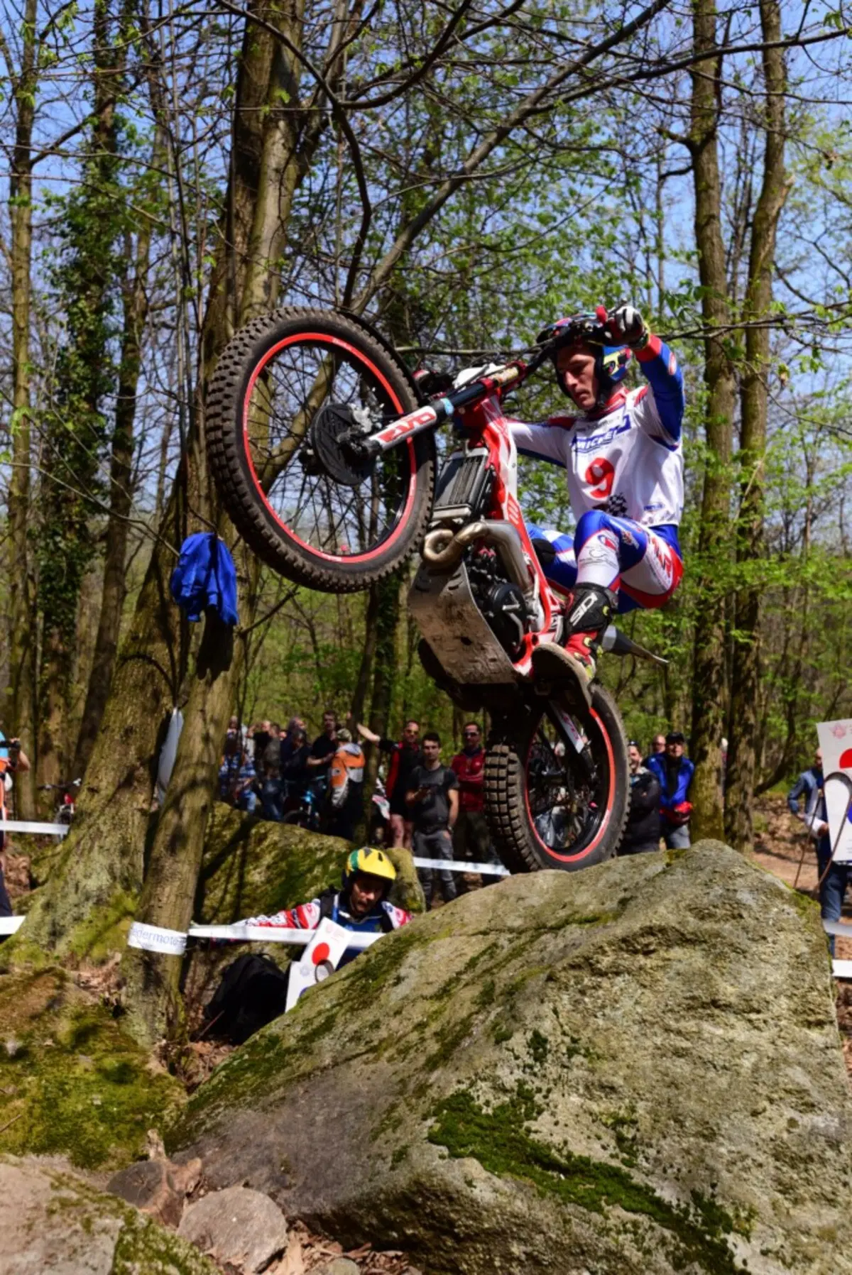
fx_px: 1240
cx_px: 426
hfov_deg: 37.9
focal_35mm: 35
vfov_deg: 54.4
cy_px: 638
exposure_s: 1/4000
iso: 640
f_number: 4.5
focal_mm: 35
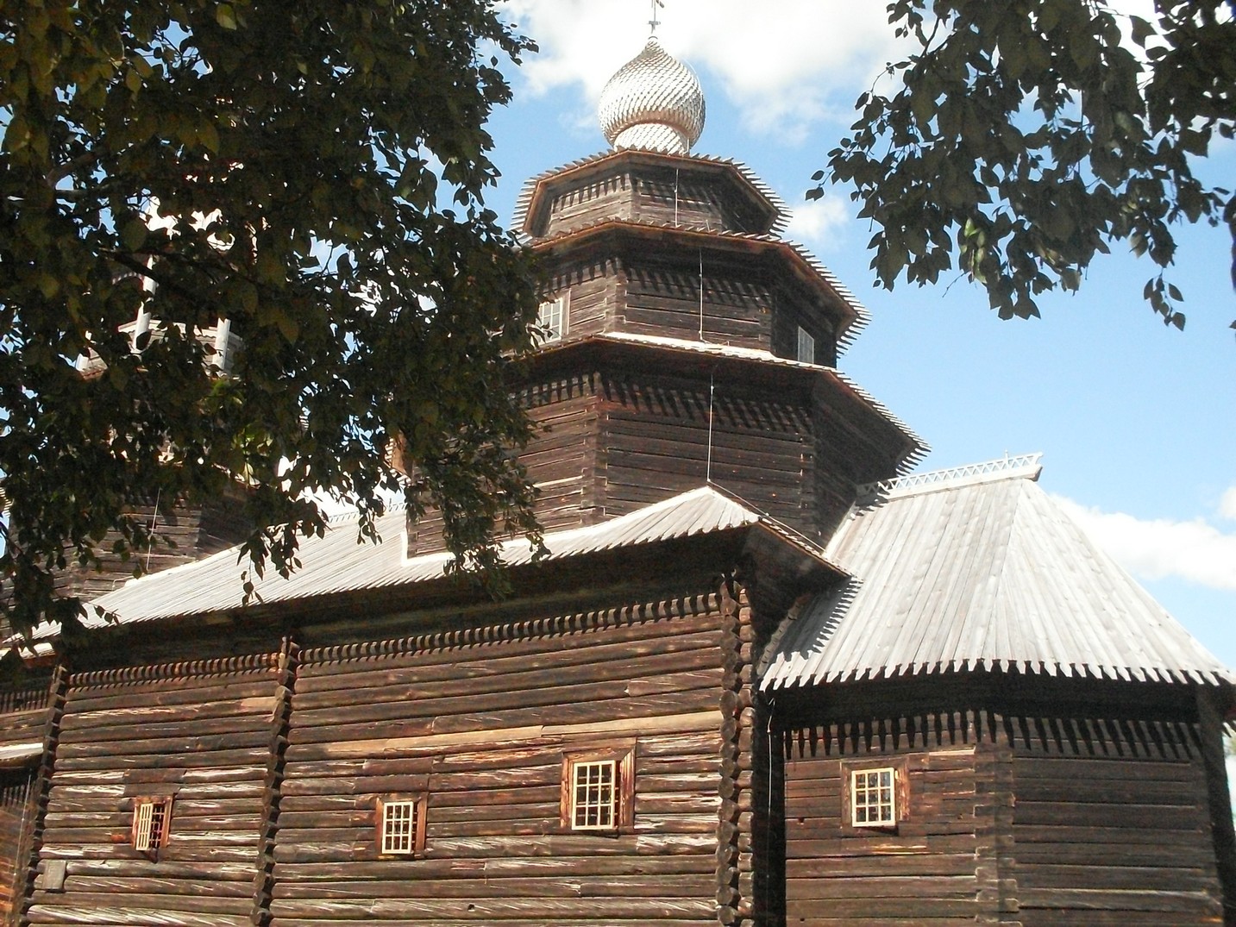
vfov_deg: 37.7
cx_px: 618
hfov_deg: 49.0
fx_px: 1357
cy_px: 464
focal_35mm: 38
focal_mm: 6.3
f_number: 8.4
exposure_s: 1/350
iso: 400
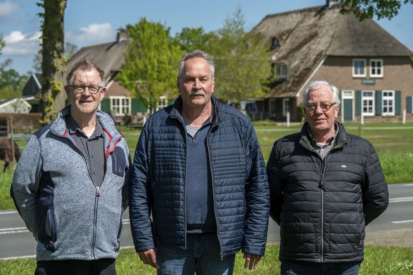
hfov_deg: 19.5
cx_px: 206
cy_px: 138
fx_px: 1204
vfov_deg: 13.0
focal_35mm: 105
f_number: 8
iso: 400
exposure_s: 1/1000
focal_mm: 105
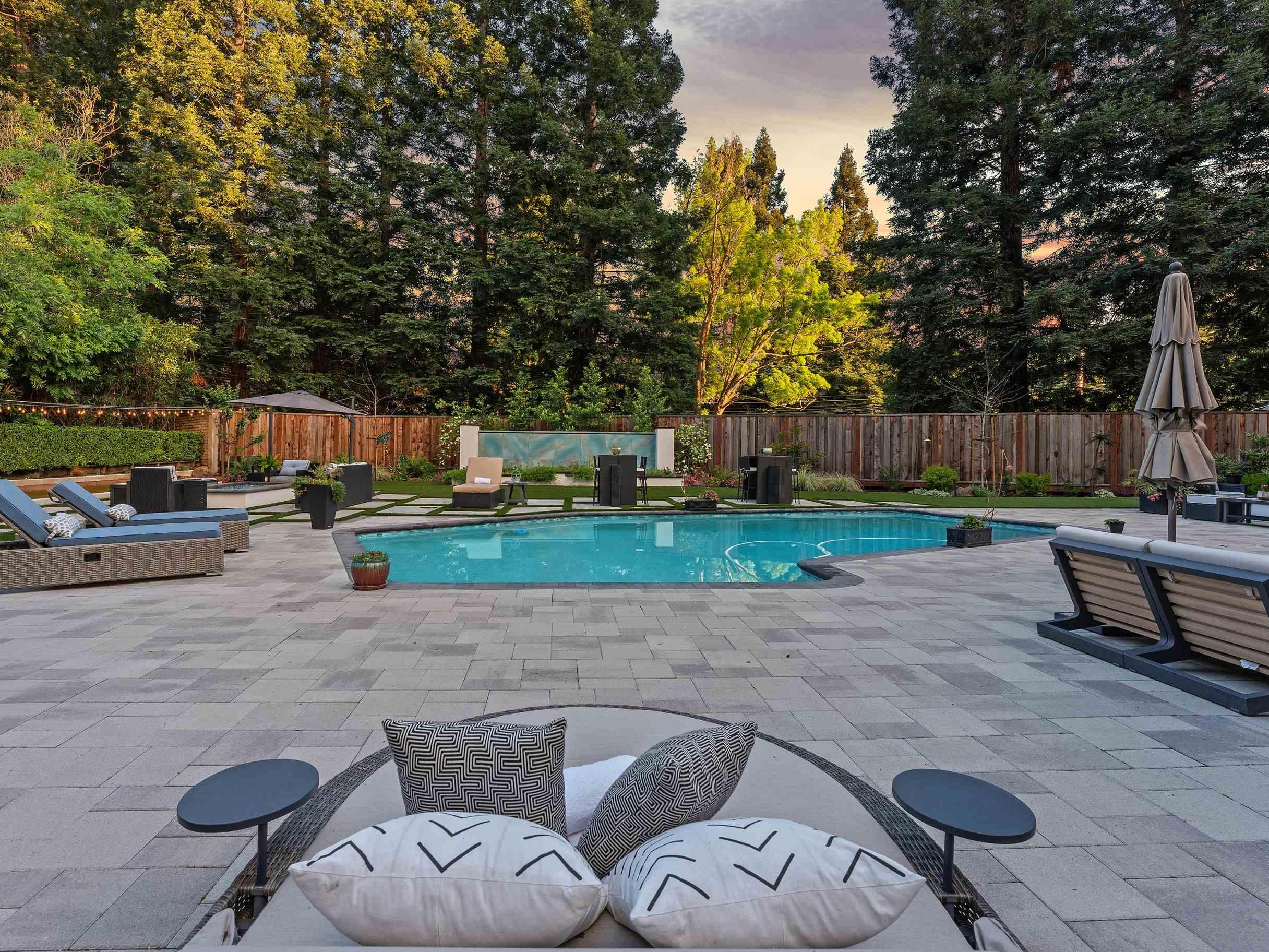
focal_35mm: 17
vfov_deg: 74.7
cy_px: 448
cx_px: 597
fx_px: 623
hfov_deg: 90.9
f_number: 9
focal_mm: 14
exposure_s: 1/15
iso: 200
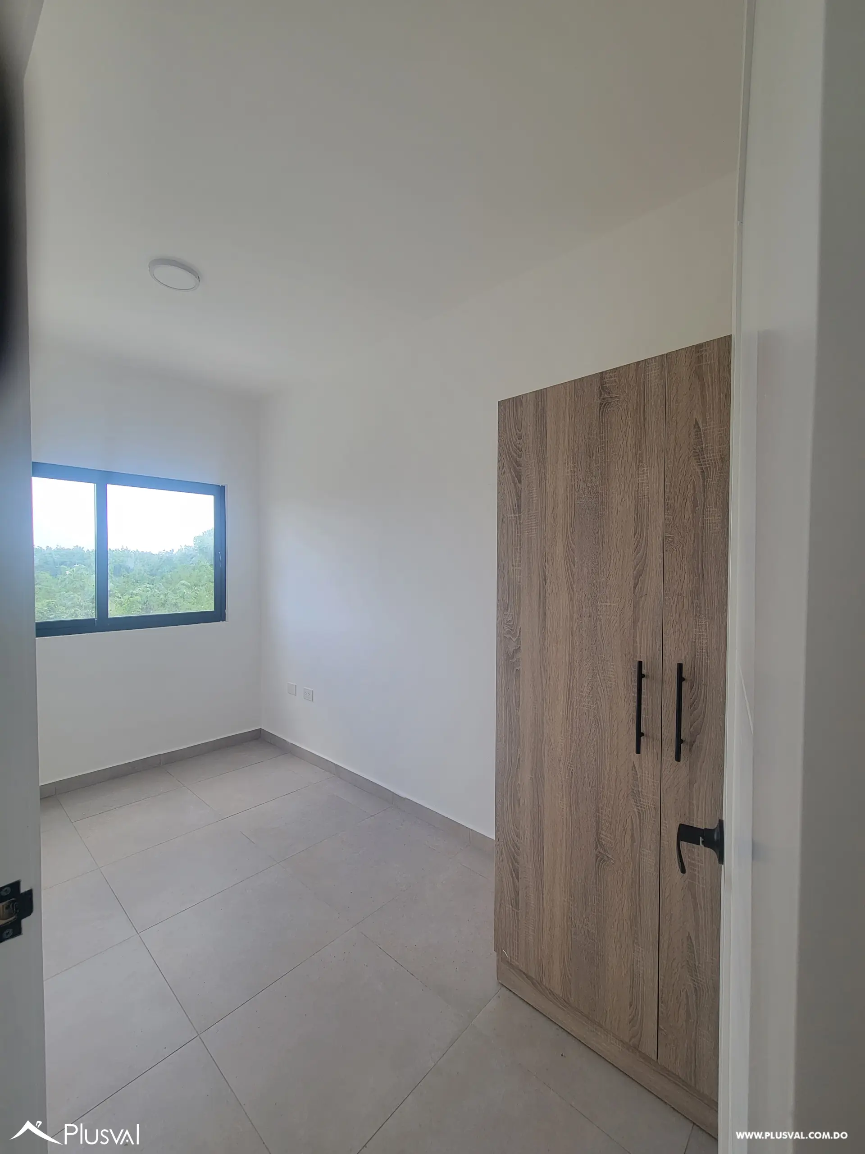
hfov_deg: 89.9
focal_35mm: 13
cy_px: 577
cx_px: 432
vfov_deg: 106.2
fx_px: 433
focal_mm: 2.2
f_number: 2.2
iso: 50
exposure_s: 1/123
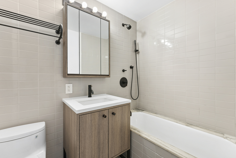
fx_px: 98
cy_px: 80
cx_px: 119
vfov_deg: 77.4
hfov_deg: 100.4
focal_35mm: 15
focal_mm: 14
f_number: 9
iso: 200
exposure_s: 1/2.5
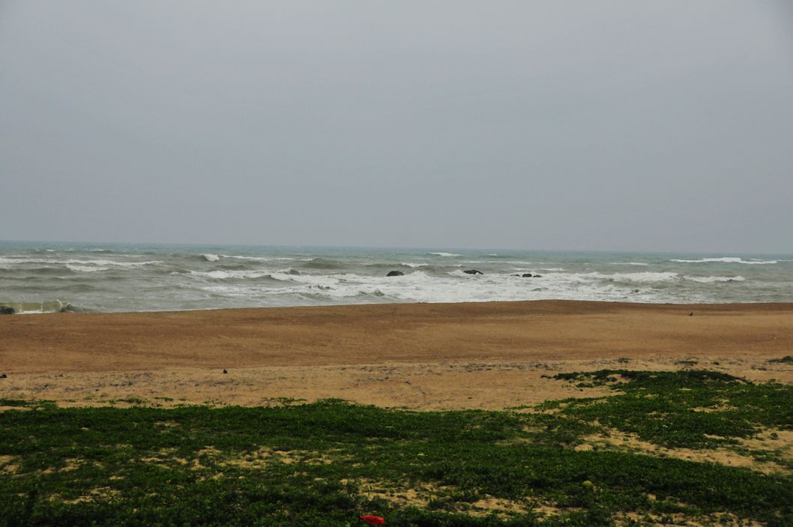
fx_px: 1650
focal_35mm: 75
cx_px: 396
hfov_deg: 27.0
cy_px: 264
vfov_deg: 18.1
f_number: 5.6
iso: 320
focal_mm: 50
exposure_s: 1/800
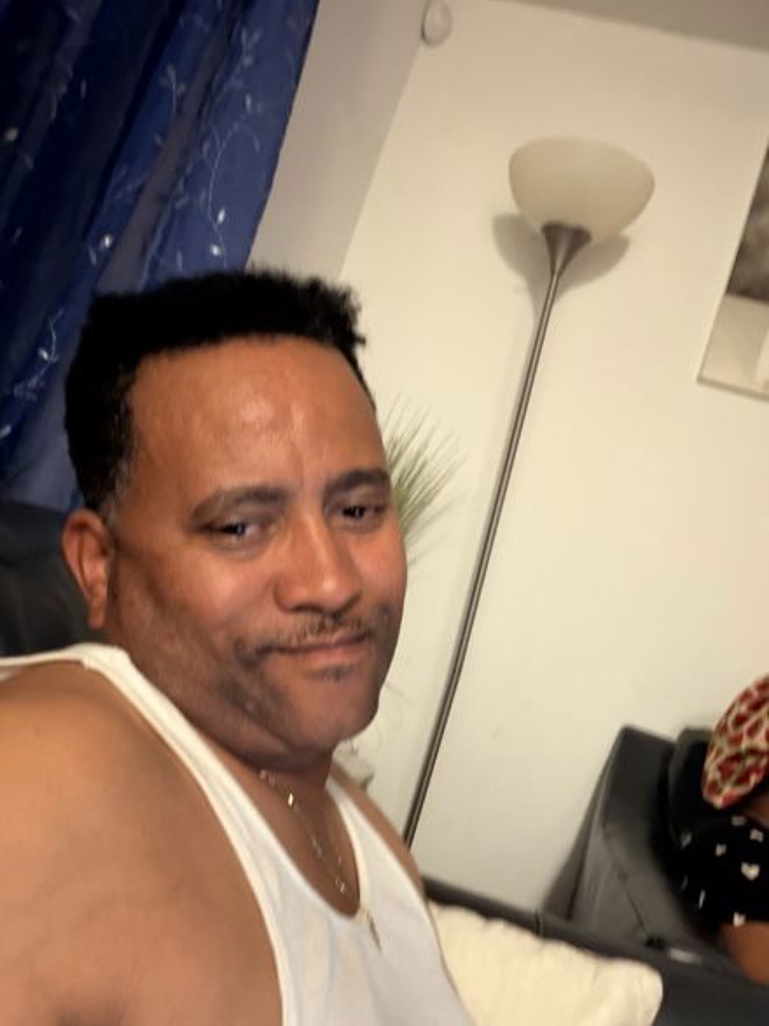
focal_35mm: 30
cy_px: 513
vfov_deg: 60.0
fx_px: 889
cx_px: 384
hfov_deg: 46.8
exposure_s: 1/15
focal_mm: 2.71
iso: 800
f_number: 1.9
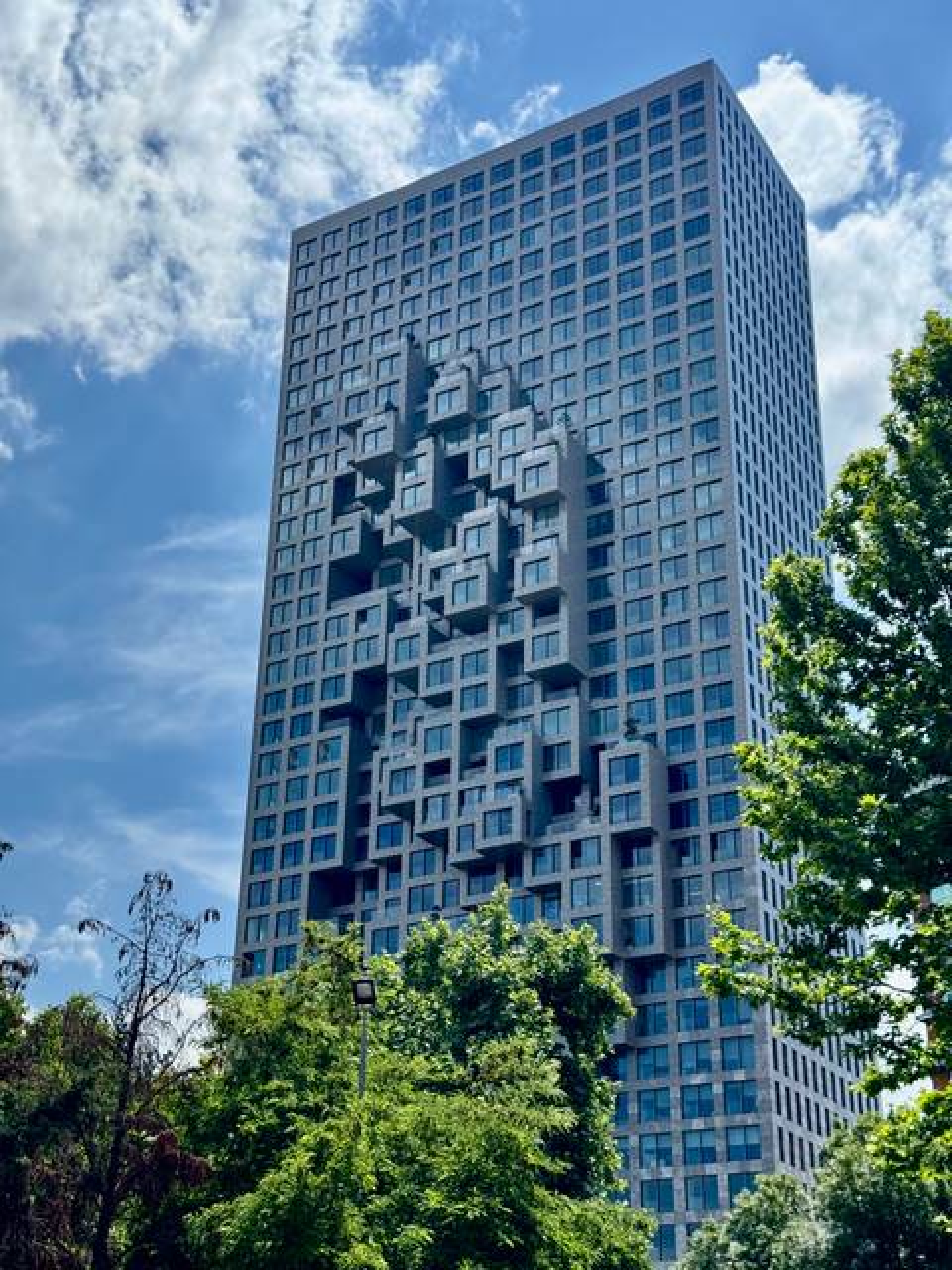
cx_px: 476
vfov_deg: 39.7
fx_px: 1760
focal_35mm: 48
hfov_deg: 30.3
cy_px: 635
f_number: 1.78
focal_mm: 6.76
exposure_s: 1/1869
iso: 64
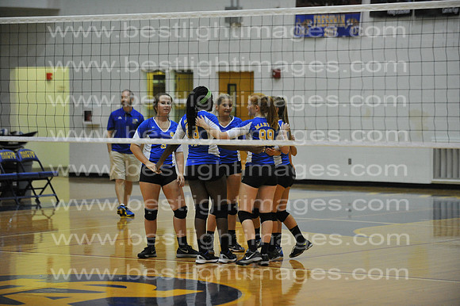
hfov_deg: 14.7
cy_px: 153
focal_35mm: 140
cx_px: 230
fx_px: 1788
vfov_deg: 9.8
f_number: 3.2
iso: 8000
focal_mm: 140
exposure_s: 1/800
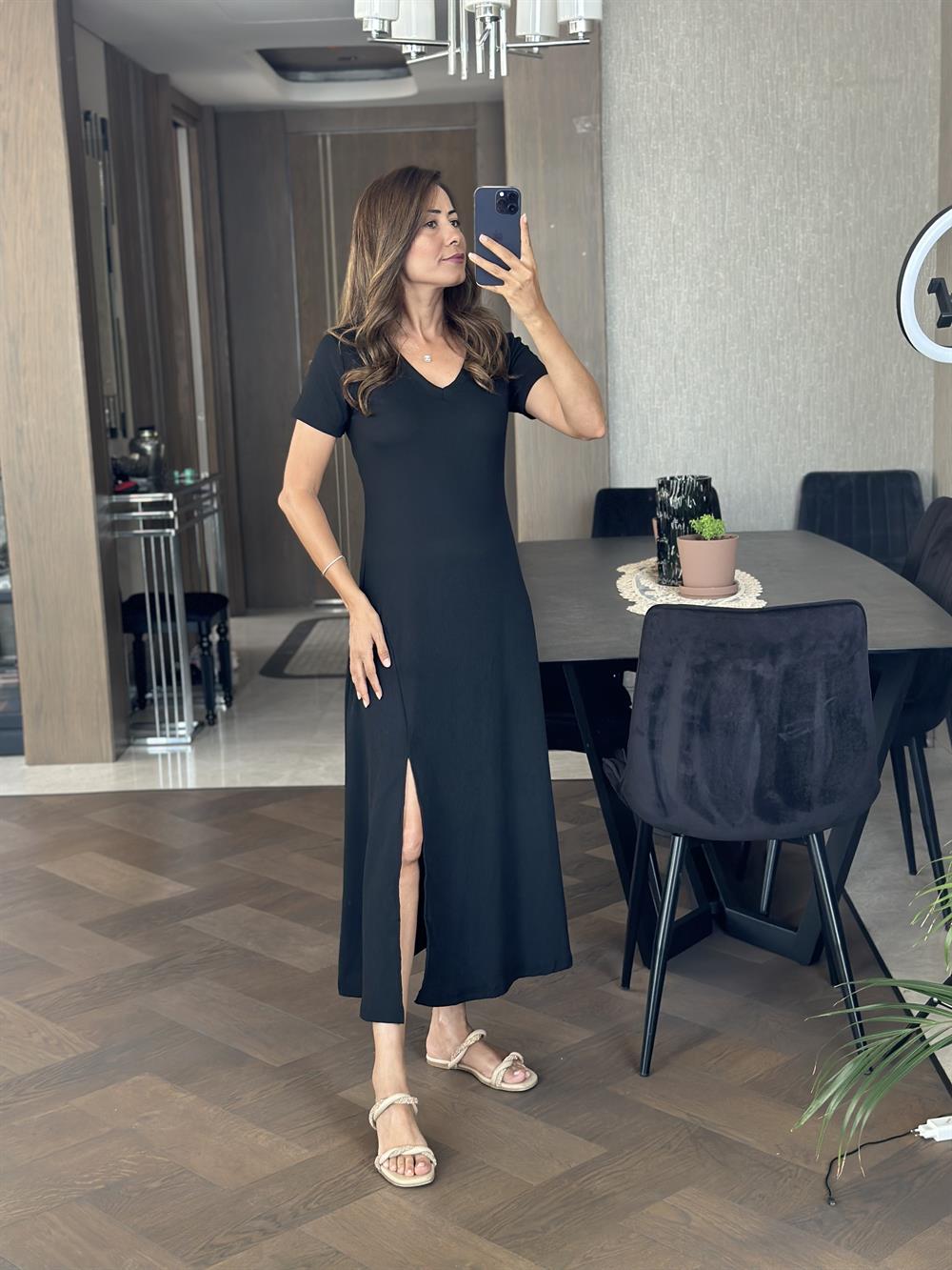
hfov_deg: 30.3
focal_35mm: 48
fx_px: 1760
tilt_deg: -17.0
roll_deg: +2.5
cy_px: 635
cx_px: 476
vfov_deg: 39.7
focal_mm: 6.86
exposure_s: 1/60
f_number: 1.78
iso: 125
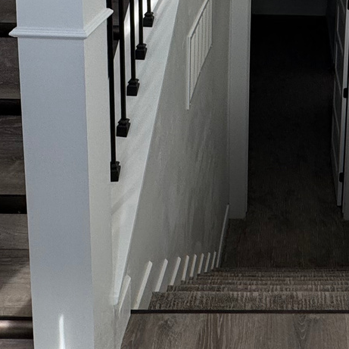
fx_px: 627
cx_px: 323
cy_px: -83
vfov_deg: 27.0
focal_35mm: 55
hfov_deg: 29.6
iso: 40
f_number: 2.2
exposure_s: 1/451
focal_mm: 2.22
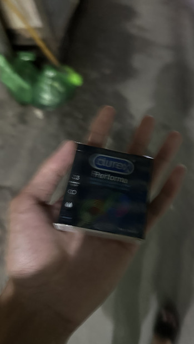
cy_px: 169
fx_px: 247
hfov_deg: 42.6
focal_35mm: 27
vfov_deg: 69.8
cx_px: 120
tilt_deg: -55.7
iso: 1250
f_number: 1.78
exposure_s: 1/25
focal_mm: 6.86
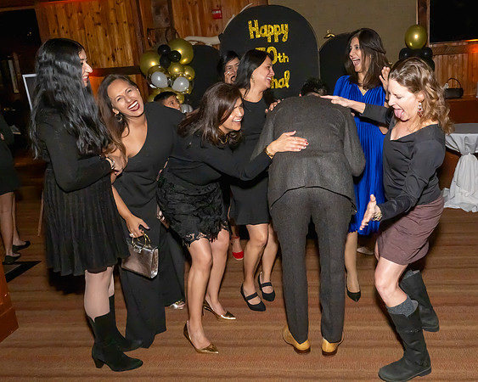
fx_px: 433
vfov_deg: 47.6
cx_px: 302
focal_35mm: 31
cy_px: 175
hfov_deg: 57.0
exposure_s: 1/400
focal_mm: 17
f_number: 8
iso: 800
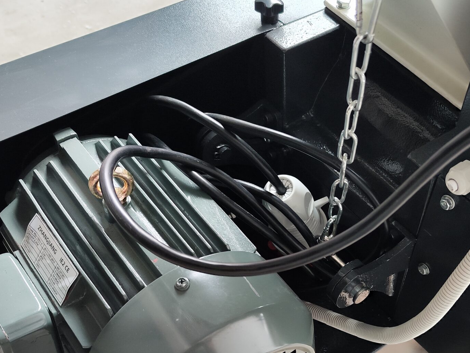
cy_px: 263
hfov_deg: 42.8
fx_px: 584
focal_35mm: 43
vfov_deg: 33.0
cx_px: 340
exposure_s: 1/100
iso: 279
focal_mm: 7.01
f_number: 1.69
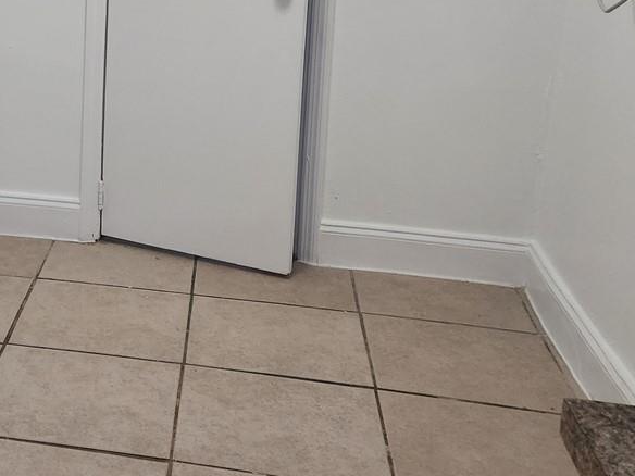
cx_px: -52
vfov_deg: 22.4
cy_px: 7
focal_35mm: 63
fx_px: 1156
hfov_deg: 28.2
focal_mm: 6.4
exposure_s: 1/120
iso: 320
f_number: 1.8
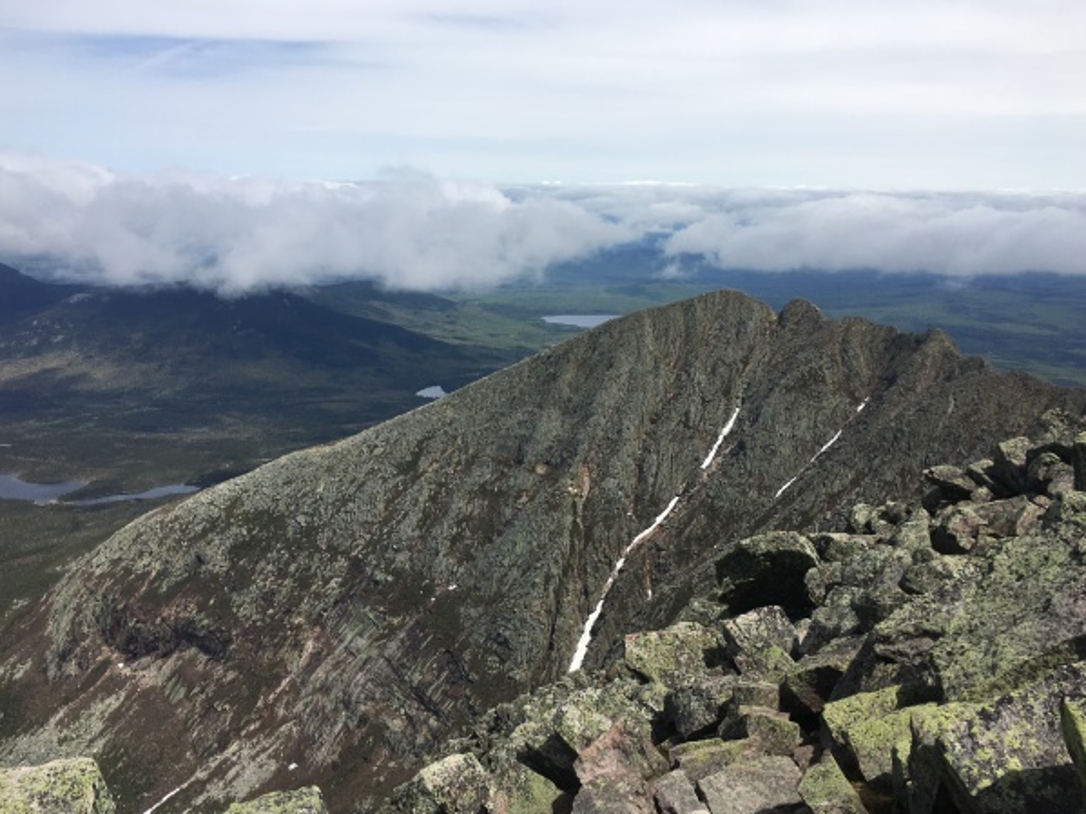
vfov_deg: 45.4
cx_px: 531
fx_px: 972
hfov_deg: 58.4
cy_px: 419
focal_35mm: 31
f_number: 2.2
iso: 25
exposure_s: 1/2959
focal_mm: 4.15
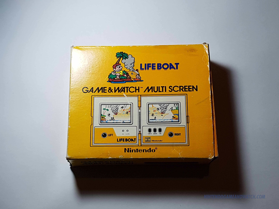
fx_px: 210
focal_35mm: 26
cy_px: 104
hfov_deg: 67.3
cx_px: 140
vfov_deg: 53.1
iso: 50
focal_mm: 4.2
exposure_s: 1/222
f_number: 1.7
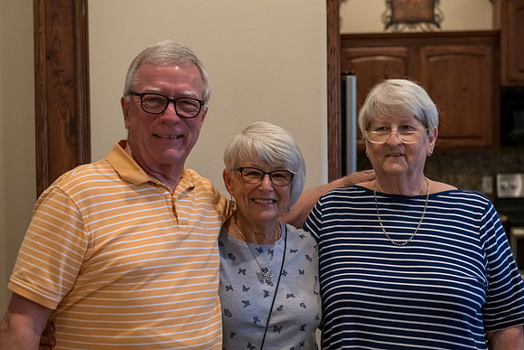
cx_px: 262
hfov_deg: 32.4
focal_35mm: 62
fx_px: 903
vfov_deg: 21.9
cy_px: 175
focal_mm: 62
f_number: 4.5
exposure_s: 1/200
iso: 6400
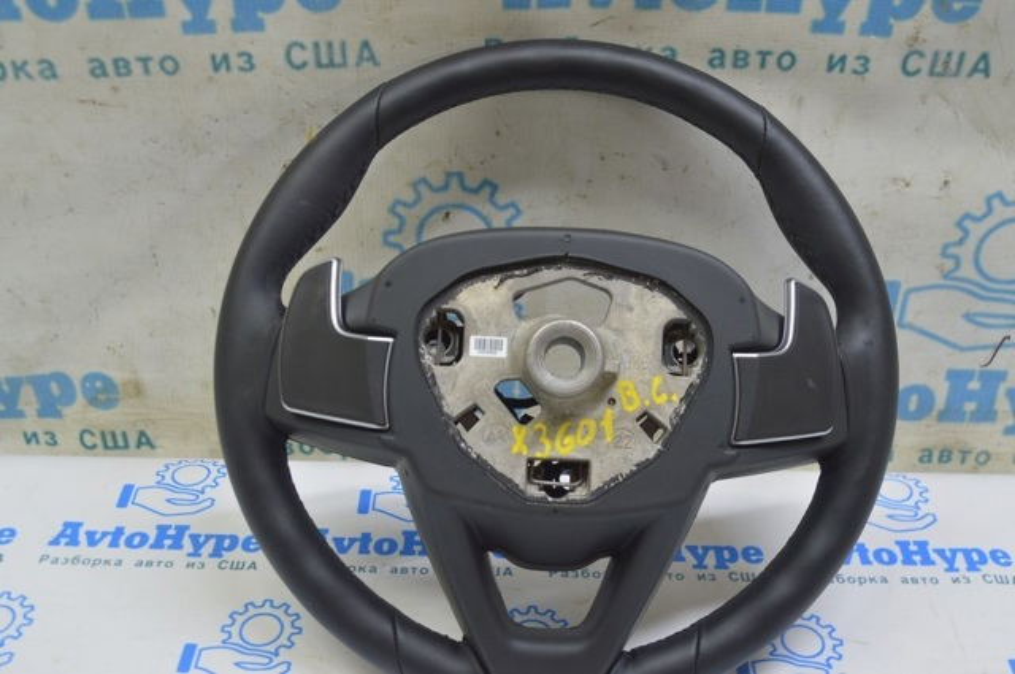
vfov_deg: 31.8
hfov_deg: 46.5
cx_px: 508
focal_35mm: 42
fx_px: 1183
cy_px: 337
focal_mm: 28
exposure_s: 1/20
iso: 400
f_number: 5.6
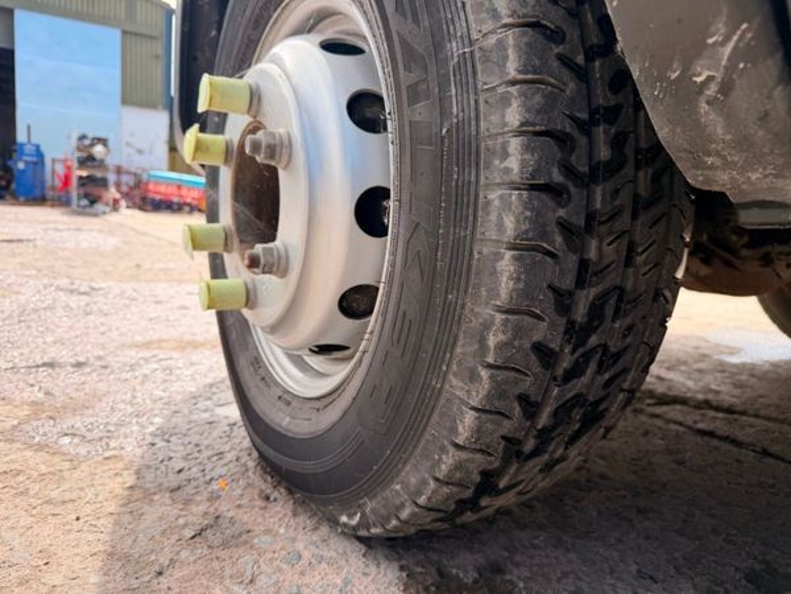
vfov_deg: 56.8
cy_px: 297
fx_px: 548
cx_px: 396
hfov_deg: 71.6
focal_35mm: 24
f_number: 1.78
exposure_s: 1/1493
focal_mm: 6.76
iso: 80
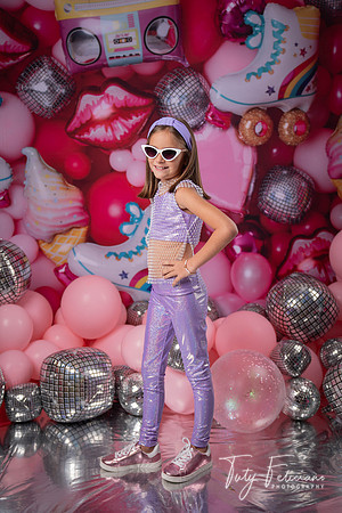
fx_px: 570
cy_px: 256
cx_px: 171
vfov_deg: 48.5
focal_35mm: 40
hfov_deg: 33.4
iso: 50
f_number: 3.2
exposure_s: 1/200
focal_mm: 40
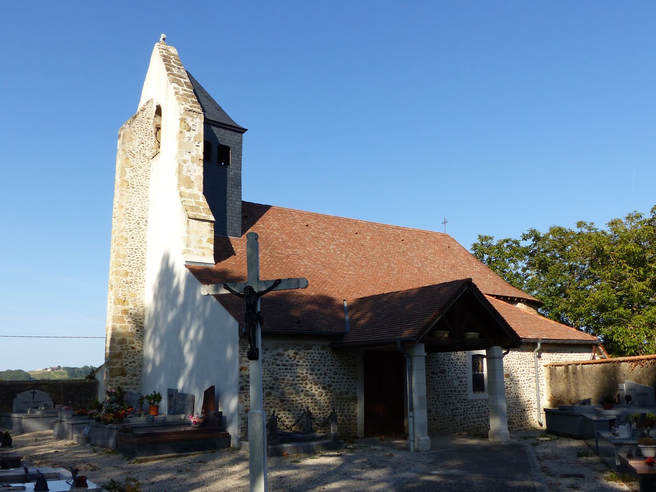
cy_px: 246
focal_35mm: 32
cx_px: 328
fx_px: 606
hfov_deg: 56.8
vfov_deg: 44.2
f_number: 4
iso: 100
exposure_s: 1/800
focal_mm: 5.7
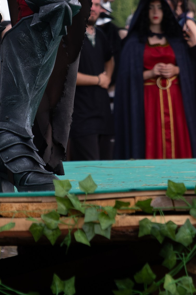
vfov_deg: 8.1
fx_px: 2016
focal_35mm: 247
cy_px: -235
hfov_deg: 5.6
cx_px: 9
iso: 800
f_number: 3.6
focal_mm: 45.5
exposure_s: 1/800
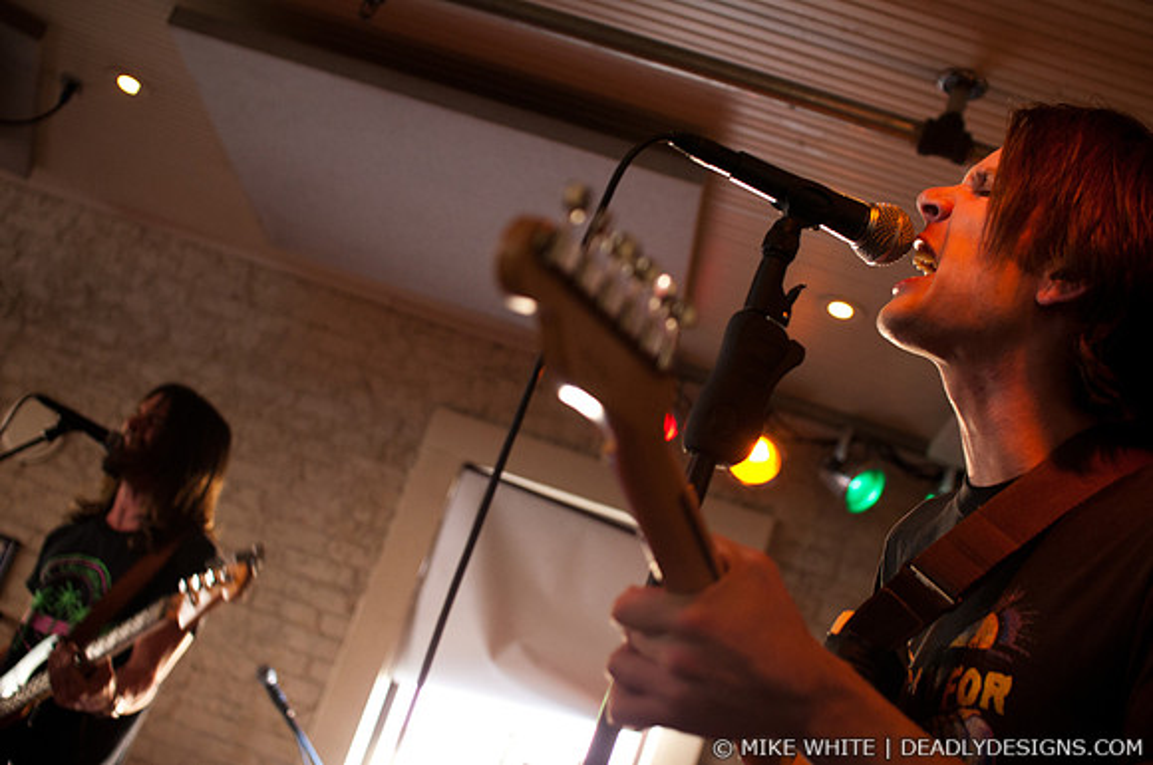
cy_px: 382
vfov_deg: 29.8
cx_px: 576
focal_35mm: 45
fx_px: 1439
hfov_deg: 43.7
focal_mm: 30
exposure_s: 1/60
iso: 800
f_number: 3.2
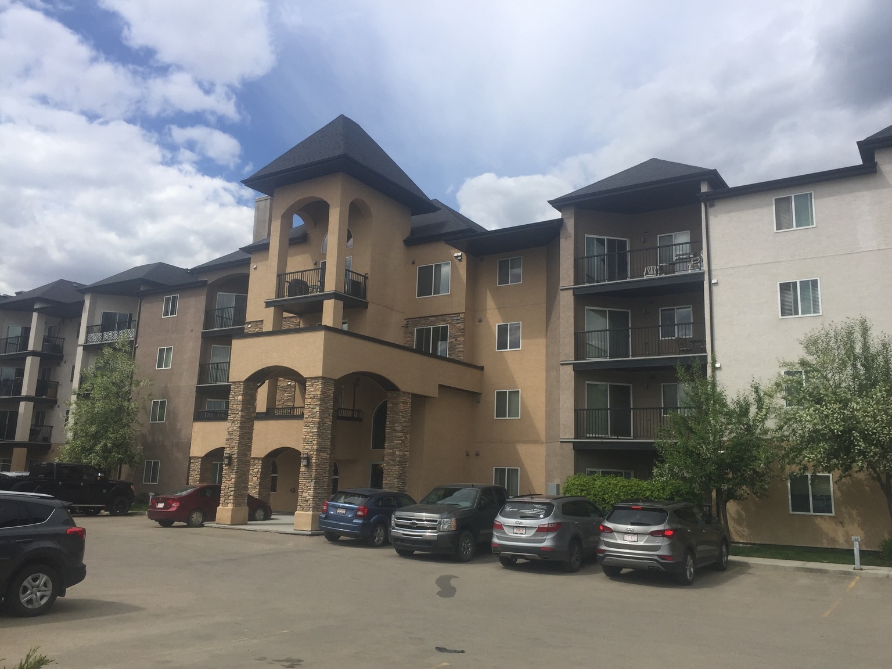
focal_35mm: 29
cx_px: 446
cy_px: 334
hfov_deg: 61.7
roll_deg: -3.4
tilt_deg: +12.4
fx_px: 747
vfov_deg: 48.2
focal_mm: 4.15
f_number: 2.2
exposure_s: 1/2475
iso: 32
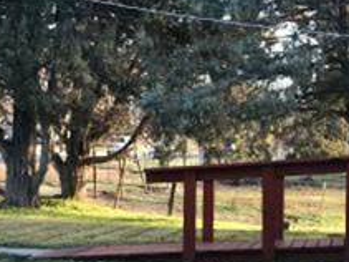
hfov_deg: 23.0
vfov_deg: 17.3
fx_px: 856
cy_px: 192
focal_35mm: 85
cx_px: 194
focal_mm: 3.99
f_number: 1.8
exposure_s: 1/120
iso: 40
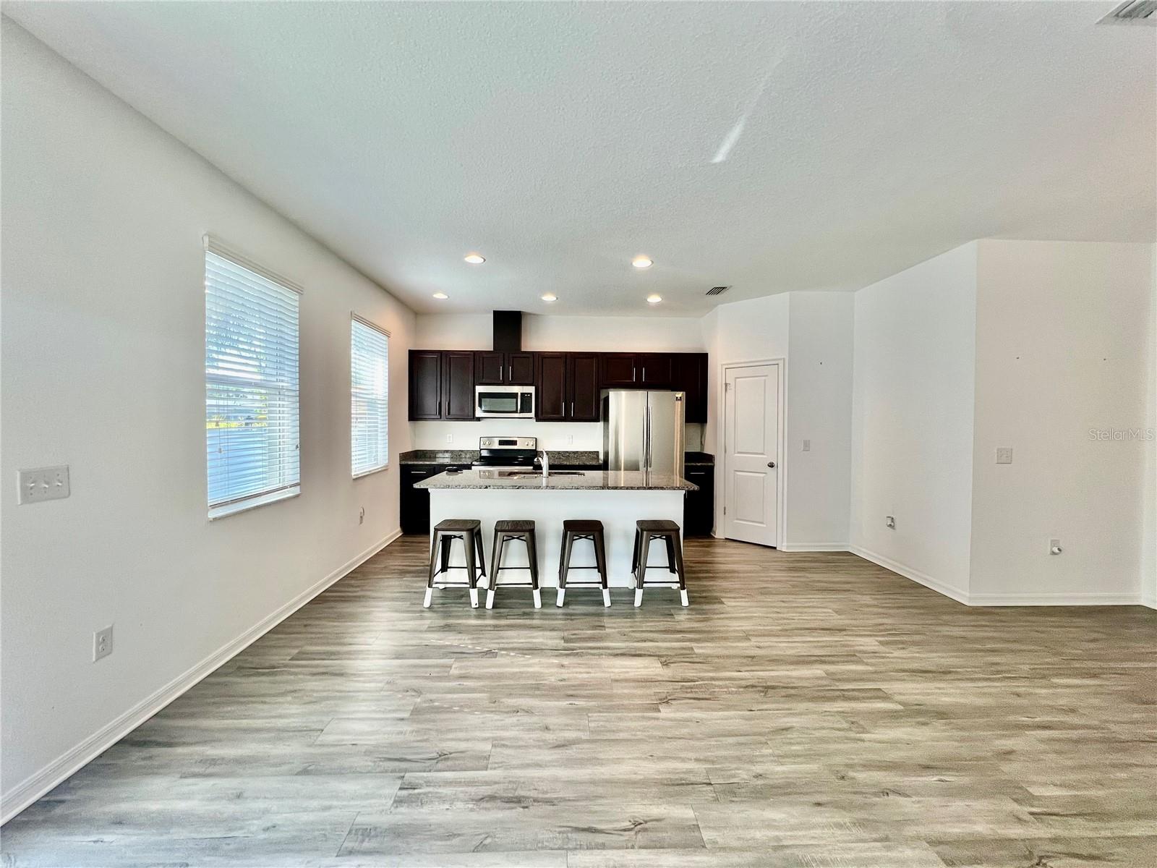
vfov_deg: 89.9
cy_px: 434
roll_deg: +0.2
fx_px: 435
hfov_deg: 106.2
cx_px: 578
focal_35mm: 13
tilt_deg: -1.3
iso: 160
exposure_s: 1/120
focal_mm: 1.57
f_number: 1.8
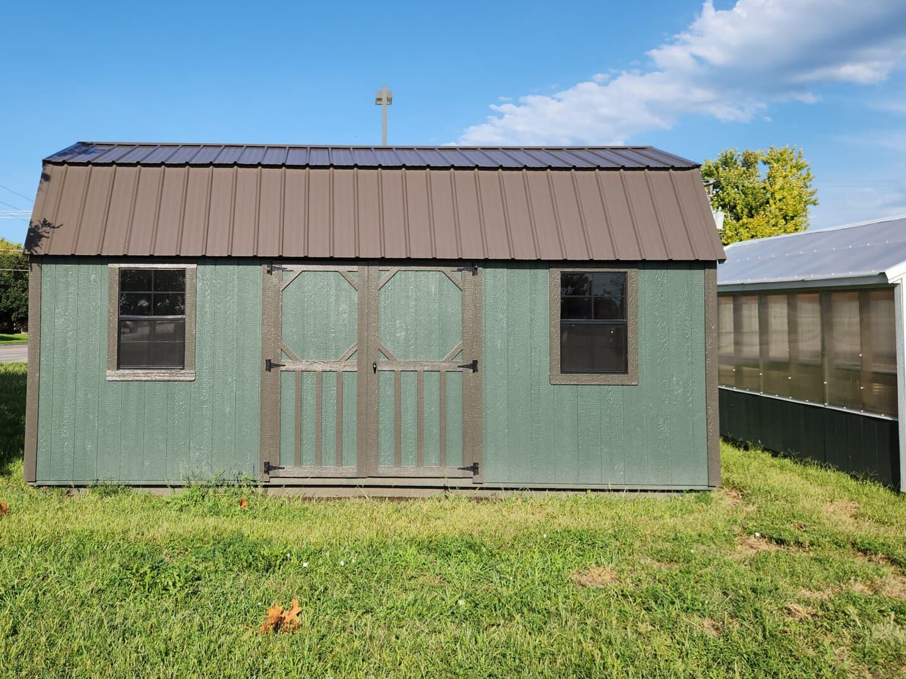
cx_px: 329
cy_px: 277
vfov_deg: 44.0
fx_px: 837
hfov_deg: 56.0
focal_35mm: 32
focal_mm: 5.4
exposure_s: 1/1563
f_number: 1.8
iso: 20
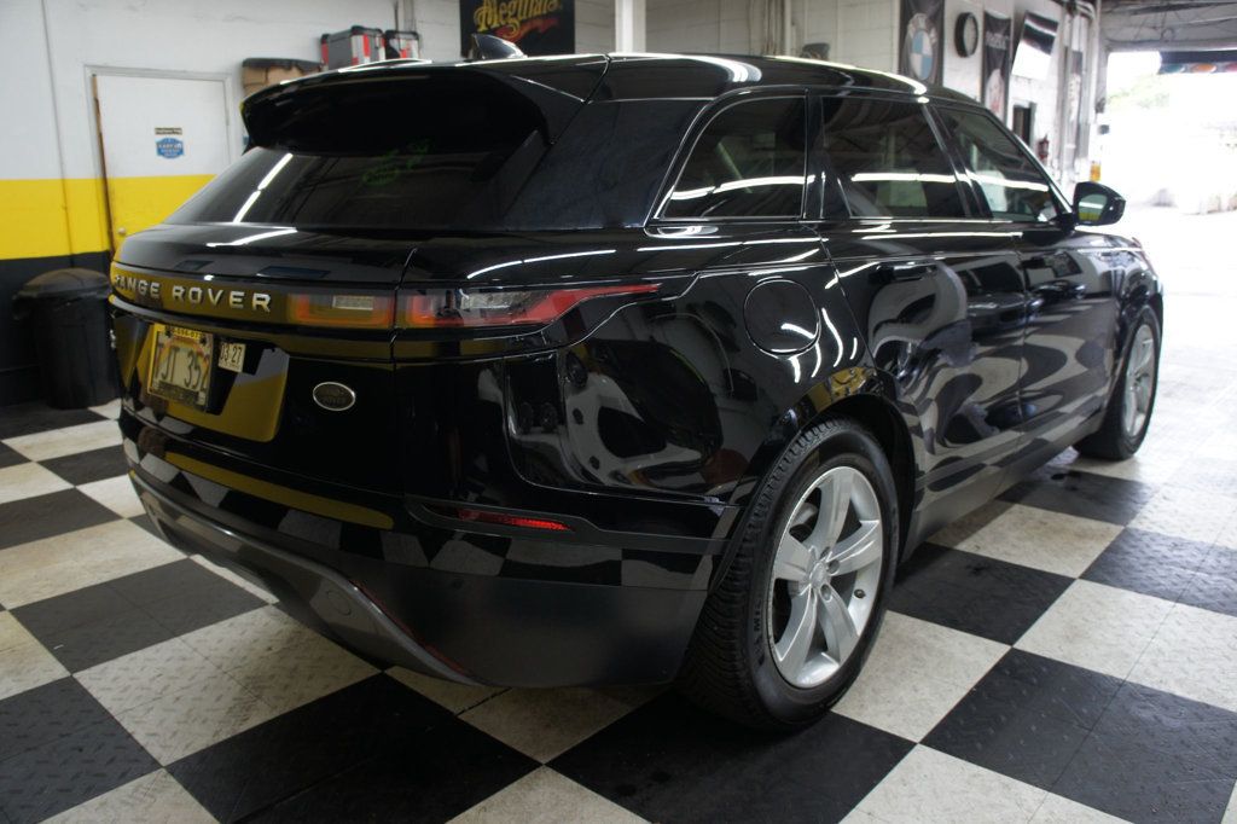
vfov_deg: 47.9
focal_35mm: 27
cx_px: 618
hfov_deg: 67.4
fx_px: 927
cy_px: 412
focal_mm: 18
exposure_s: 1/30
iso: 250
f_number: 3.5
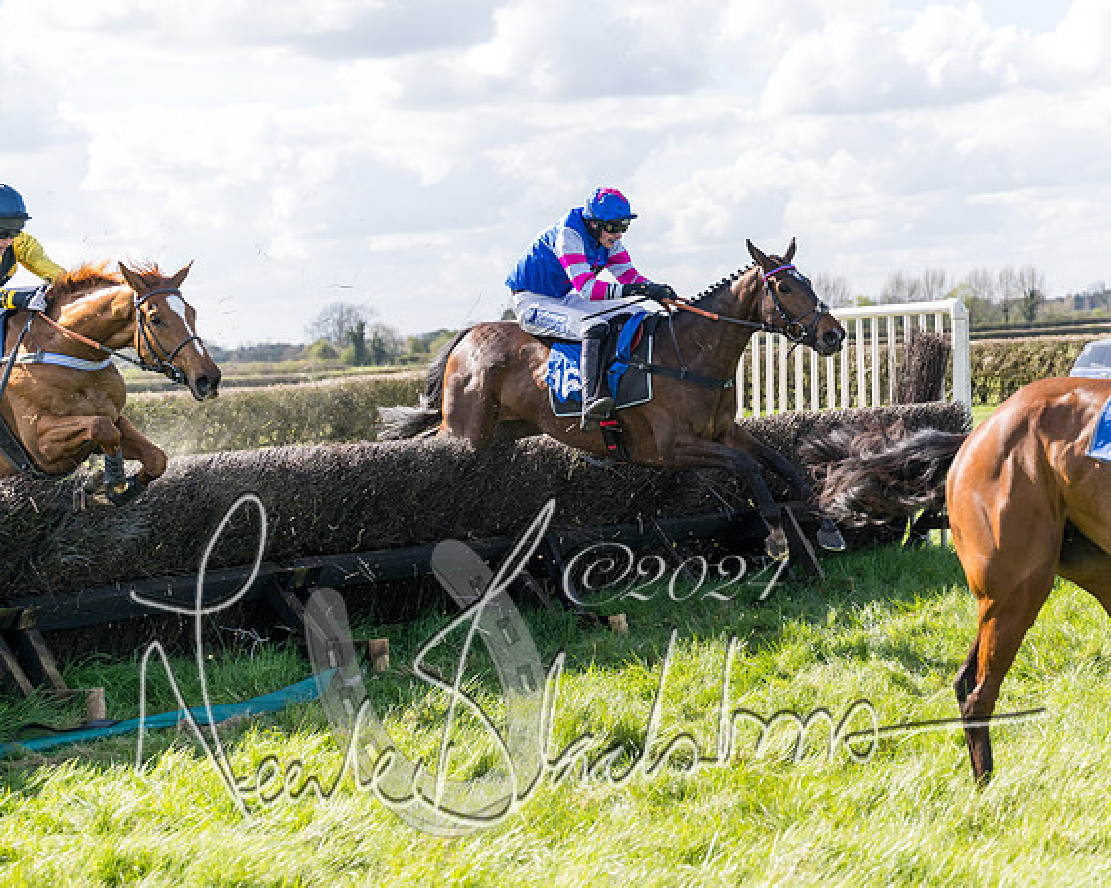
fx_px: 2591
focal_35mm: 79
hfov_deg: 24.2
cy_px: 444
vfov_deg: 19.4
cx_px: 667
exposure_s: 1/2000
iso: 400
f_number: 4
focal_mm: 70
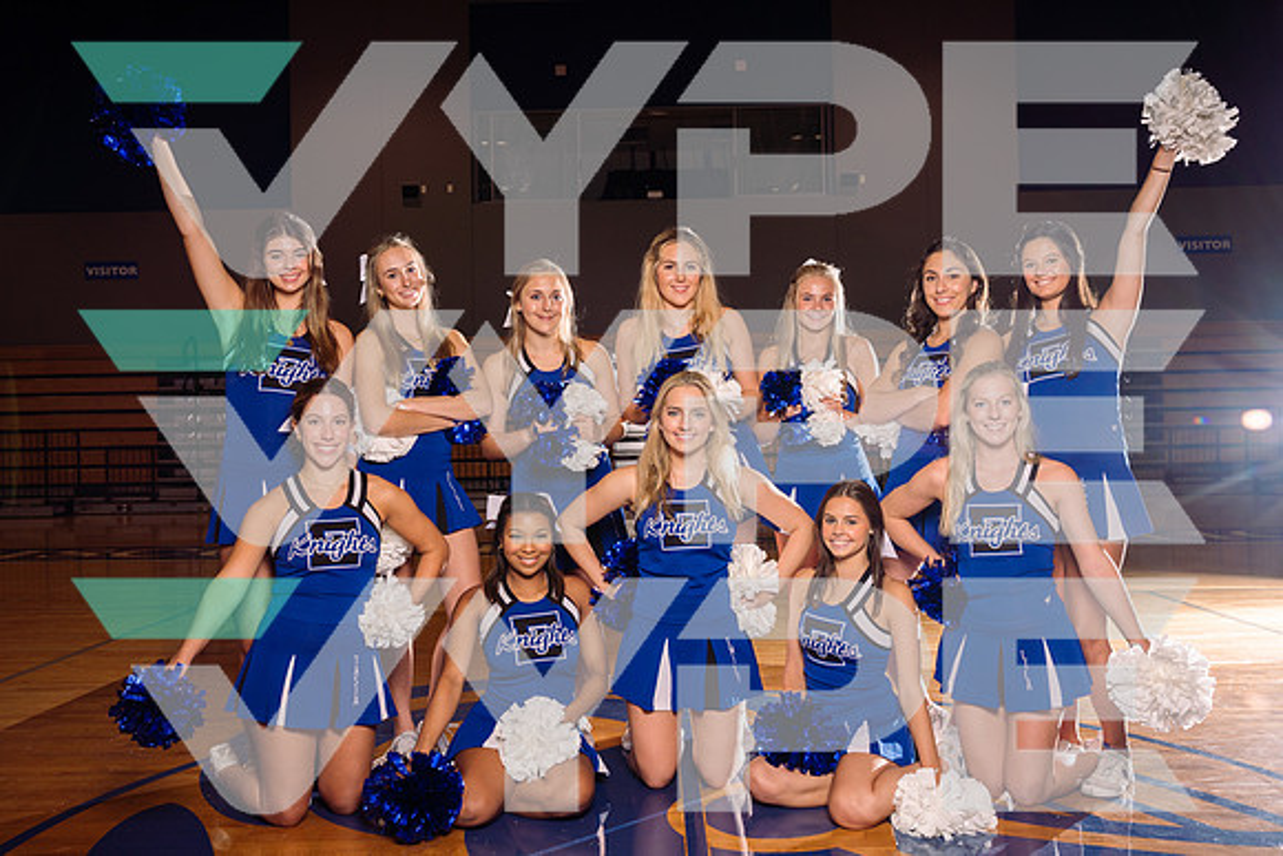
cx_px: 642
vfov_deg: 40.0
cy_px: 428
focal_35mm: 33
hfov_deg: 57.2
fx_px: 1176
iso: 250
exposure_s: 1/250
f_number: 8
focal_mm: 33
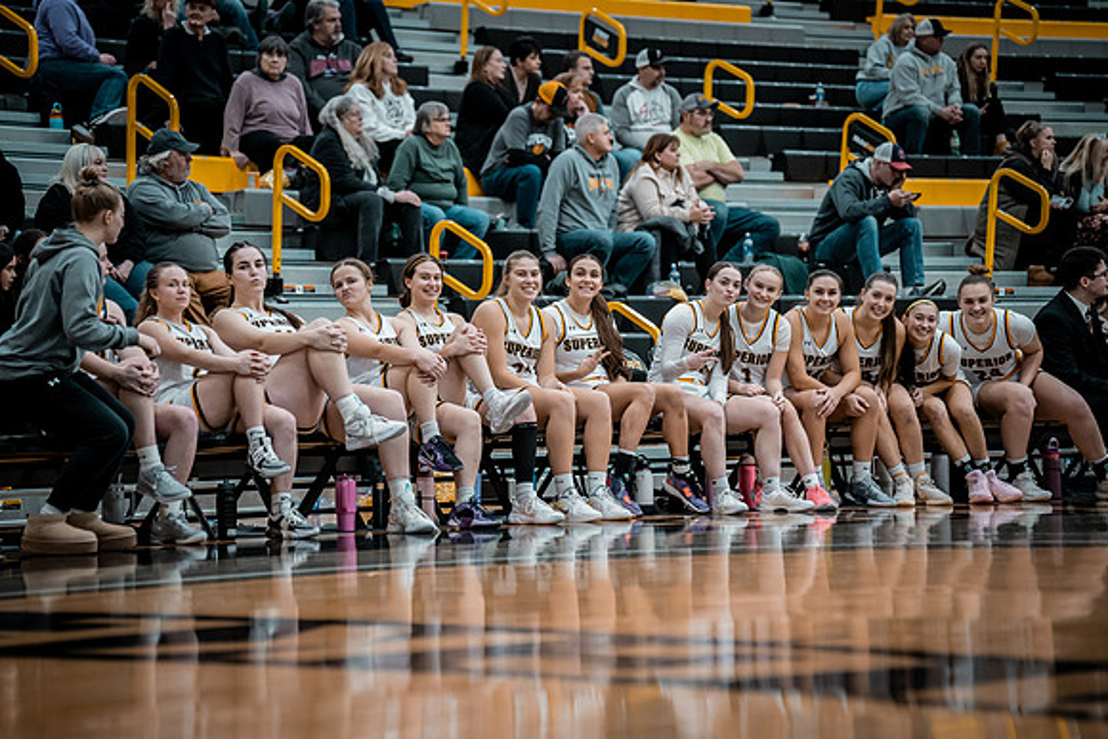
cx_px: 554
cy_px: 370
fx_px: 3879
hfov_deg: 16.3
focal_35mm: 126
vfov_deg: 10.9
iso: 1600
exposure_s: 1/640
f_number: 2.8
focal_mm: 126
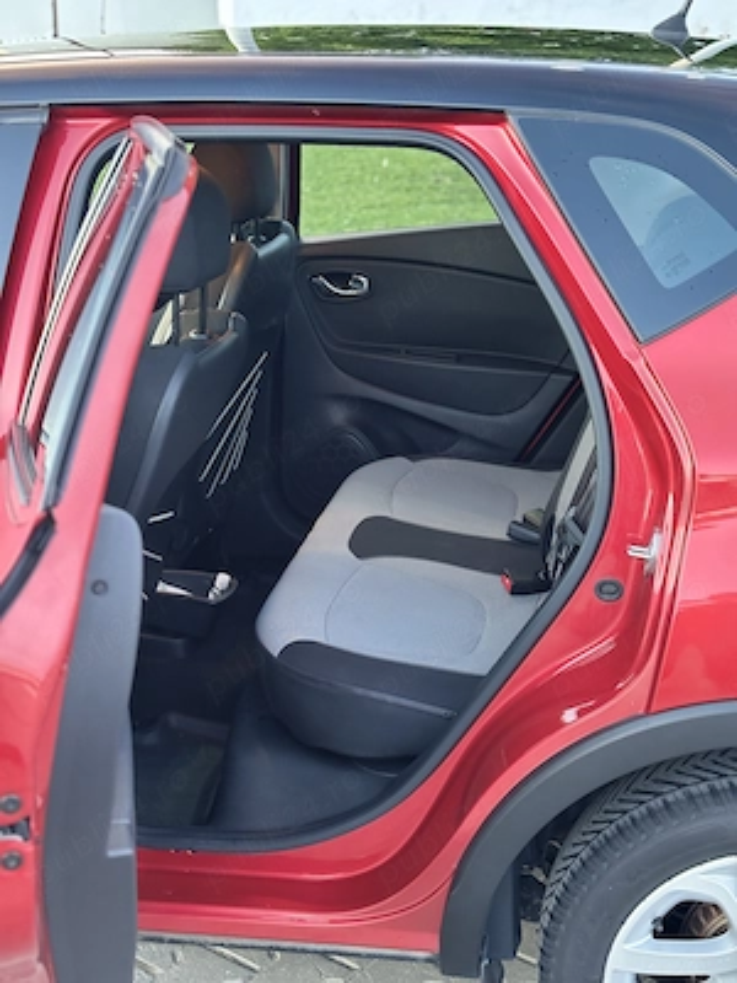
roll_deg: +0.5
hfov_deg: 28.0
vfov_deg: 36.8
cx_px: 368
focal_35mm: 52
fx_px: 1476
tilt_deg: -19.5
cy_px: 492
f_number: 1.6
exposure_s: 1/25
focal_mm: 5.96
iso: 320
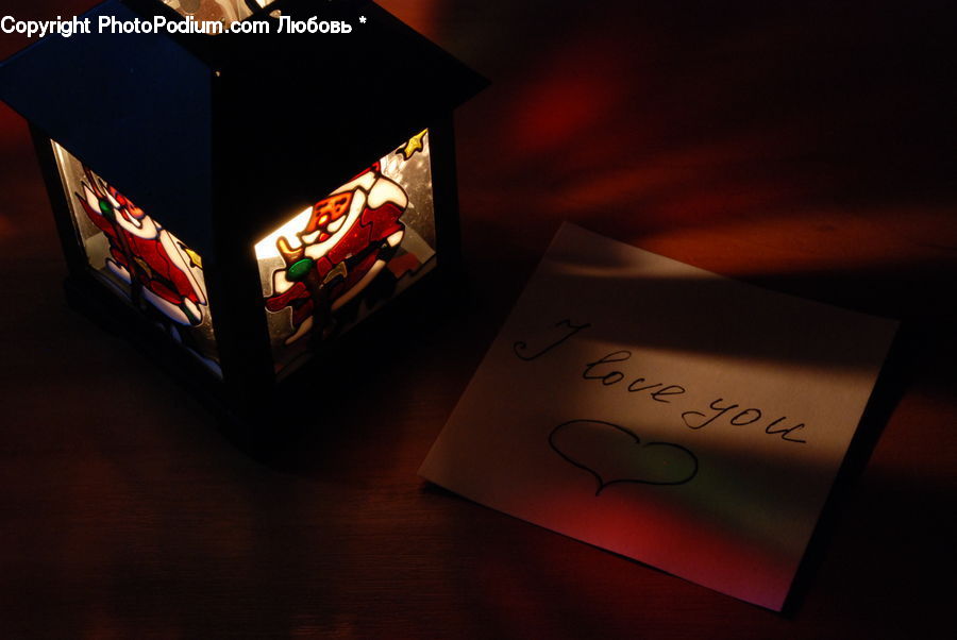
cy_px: 320
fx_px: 2075
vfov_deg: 17.5
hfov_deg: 26.0
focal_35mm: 78
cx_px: 478
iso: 800
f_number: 16
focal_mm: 52
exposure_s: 4
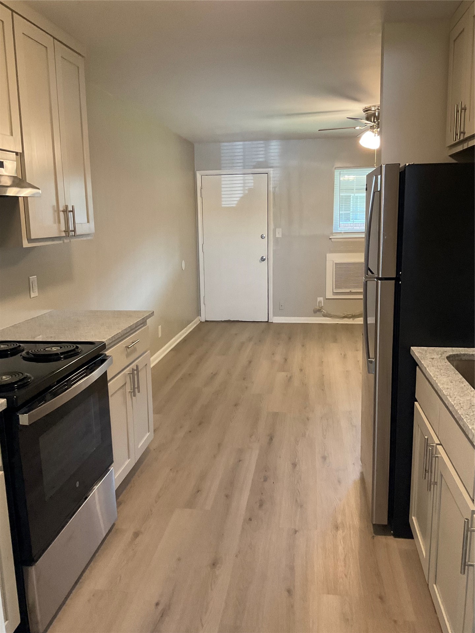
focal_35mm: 29
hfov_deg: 48.2
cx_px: 238
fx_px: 531
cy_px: 316
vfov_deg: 61.7
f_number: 1.8
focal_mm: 3
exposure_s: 1/60
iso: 200
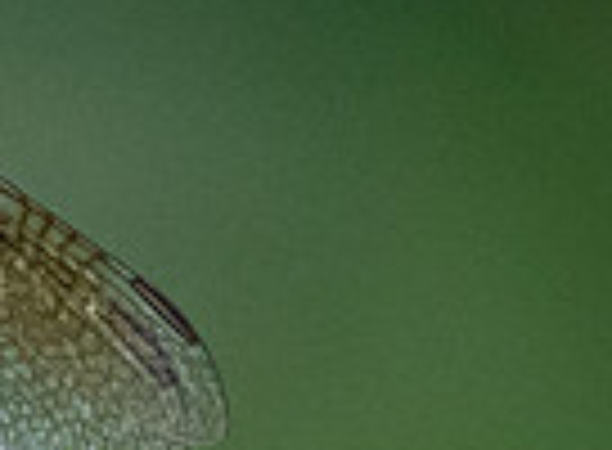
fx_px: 62849
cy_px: 333
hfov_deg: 0.6
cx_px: -1587
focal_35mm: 3580
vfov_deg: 0.4
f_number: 5.6
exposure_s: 1/2000
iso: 1600
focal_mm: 300
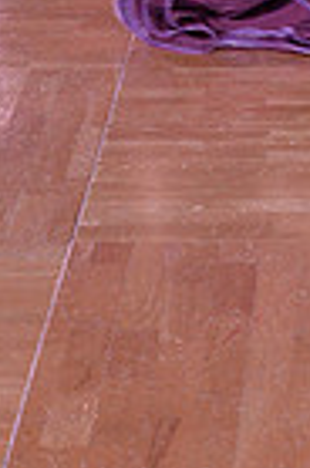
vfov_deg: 6.9
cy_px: -387
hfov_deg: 4.6
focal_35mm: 293
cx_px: 588
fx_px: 3803
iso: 2000
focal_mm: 70
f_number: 7.1
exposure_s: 1/250
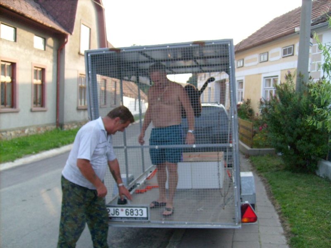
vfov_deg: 40.7
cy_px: 124
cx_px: 166
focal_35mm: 35
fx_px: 335
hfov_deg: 52.6
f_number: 2.8
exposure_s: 1/250
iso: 80
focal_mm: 5.8
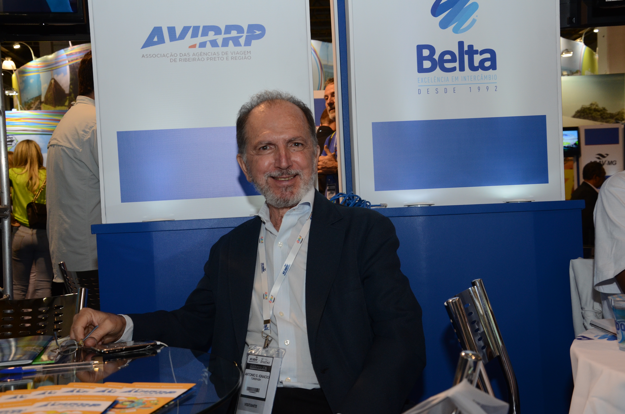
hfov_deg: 43.7
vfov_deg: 29.7
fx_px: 780
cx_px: 312
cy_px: 207
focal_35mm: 45
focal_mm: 30
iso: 800
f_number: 6.3
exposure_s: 1/100
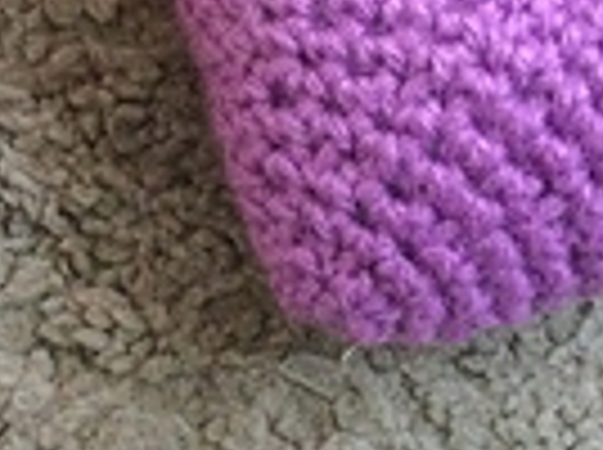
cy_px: 2
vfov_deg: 12.6
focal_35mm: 116
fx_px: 2017
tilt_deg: -80.1
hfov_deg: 16.7
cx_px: 14
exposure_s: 1/15
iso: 500
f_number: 2.4
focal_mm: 3.3
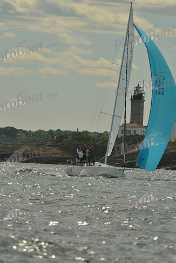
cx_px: 86
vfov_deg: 4.3
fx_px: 3478
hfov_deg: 2.9
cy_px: 122
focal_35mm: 475
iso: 400
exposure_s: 1/1250
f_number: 10
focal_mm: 400
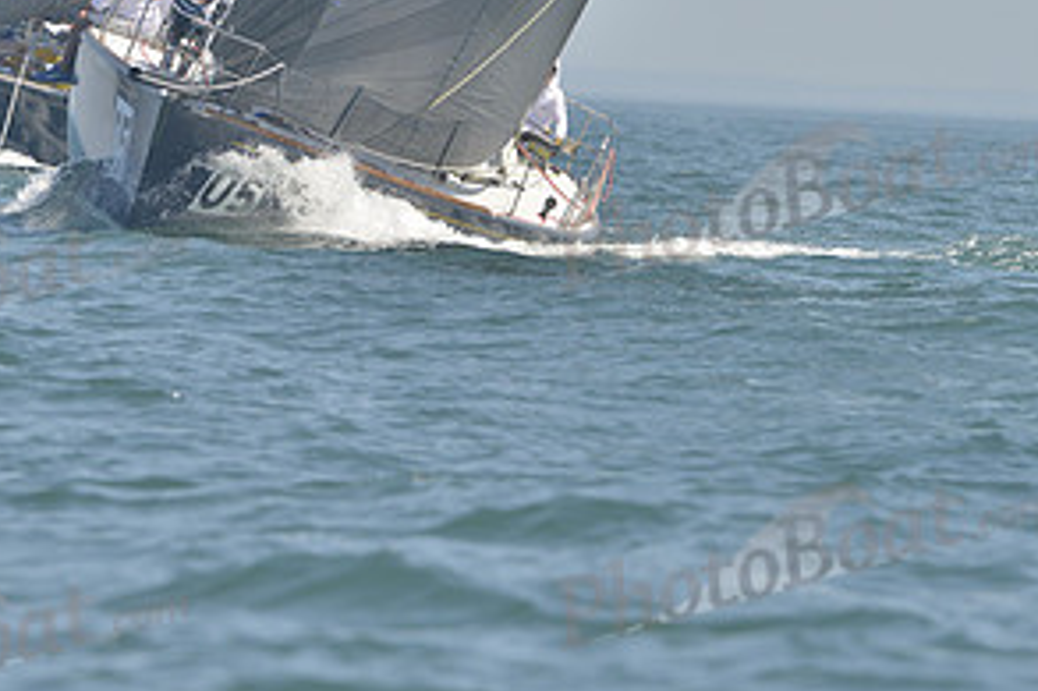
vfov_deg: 3.1
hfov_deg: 4.7
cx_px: 376
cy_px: 62
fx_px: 12564
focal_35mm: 436
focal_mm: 220
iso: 280
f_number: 7.1
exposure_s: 1/1000
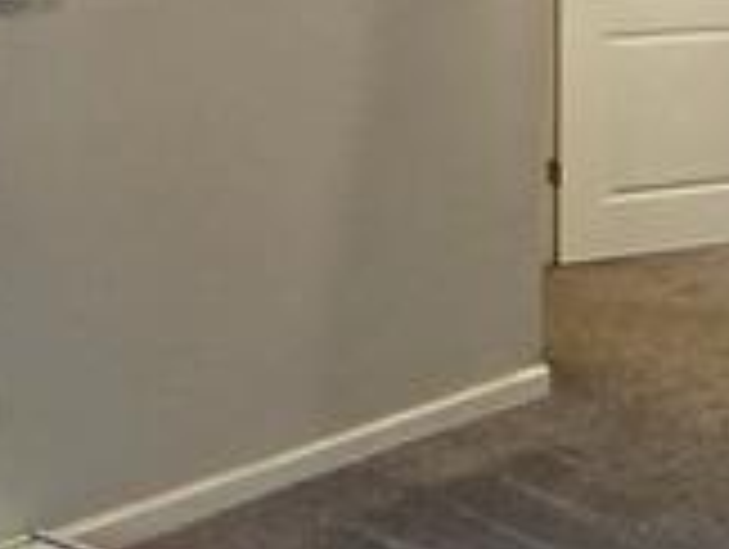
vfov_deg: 17.3
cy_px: -94
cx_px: 914
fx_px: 1729
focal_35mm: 82
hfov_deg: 21.8
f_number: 2.2
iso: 640
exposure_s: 1/60
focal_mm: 2.2
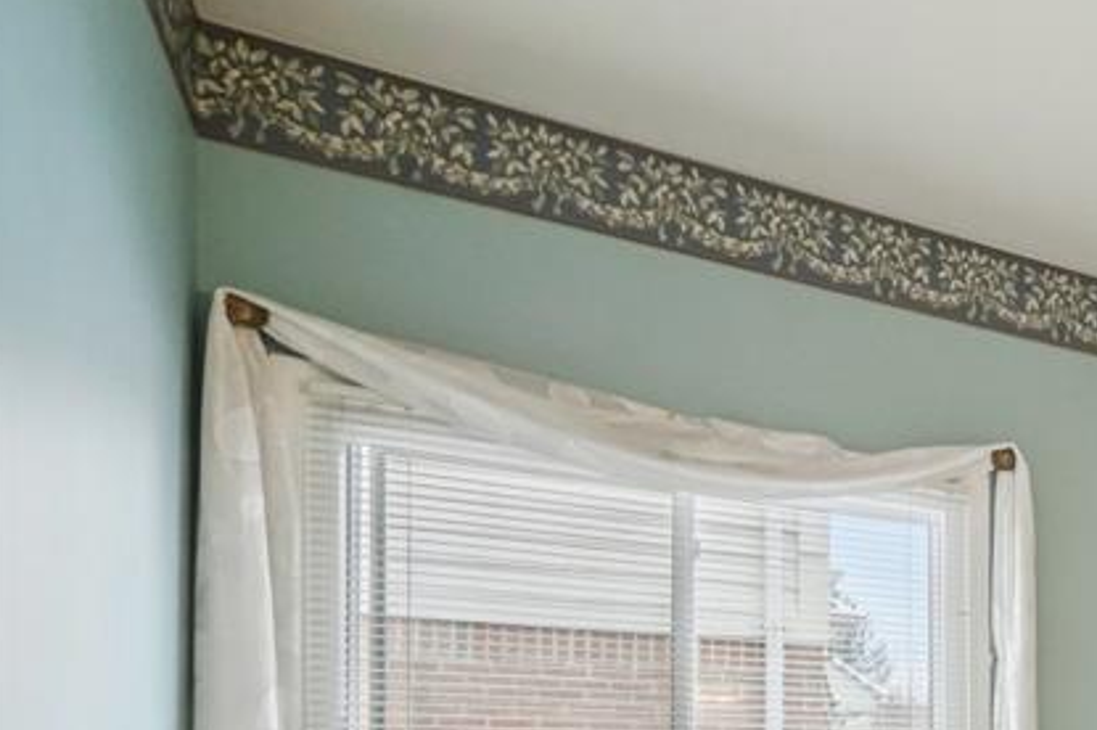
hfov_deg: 37.9
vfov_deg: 31.8
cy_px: 801
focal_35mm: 37
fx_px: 1127
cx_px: 1335
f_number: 8
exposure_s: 1/30
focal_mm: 10
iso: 1250
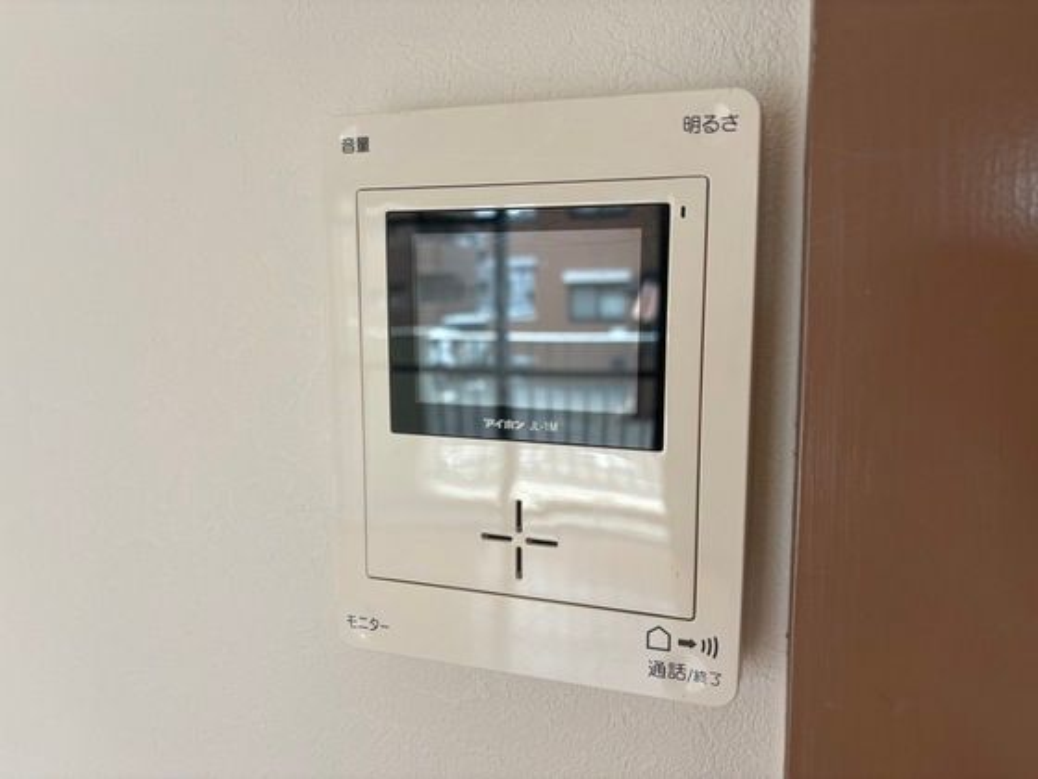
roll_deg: +0.7
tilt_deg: -7.0
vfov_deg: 53.1
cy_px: 390
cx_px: 519
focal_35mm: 26
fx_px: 780
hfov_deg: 67.3
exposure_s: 1/121
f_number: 1.6
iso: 64
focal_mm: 5.96
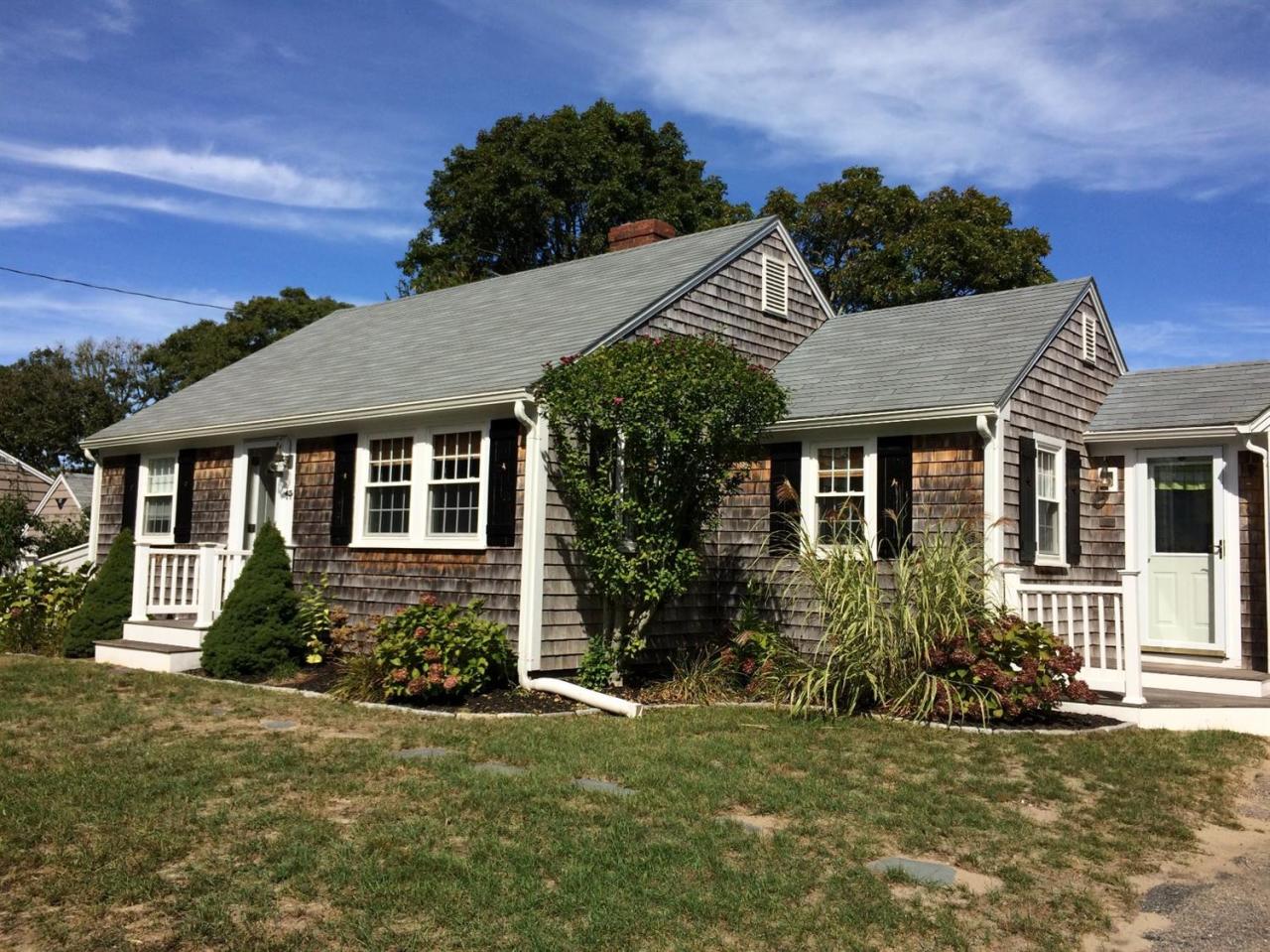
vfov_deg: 48.2
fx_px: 1064
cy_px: 476
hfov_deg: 61.7
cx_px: 635
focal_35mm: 29
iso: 32
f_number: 2.2
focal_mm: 4.15
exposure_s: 1/2415
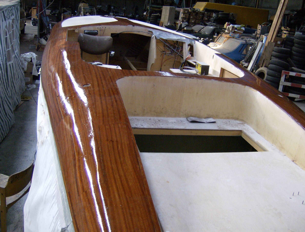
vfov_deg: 40.0
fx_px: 319
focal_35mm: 36
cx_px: 152
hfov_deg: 51.1
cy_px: 116
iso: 175
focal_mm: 6
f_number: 2.8
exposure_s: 1/64
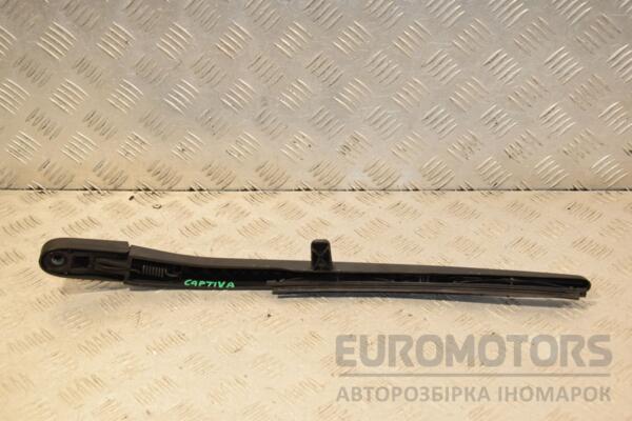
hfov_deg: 35.1
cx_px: 316
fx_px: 1001
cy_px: 210
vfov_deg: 23.8
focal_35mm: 57
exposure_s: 1/200
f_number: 7.1
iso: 800
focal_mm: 38
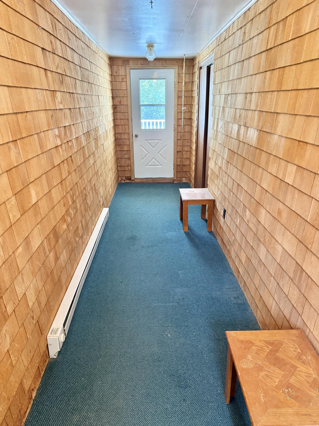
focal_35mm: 24
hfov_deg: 56.8
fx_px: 295
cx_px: 160
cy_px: 213
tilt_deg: -20.8
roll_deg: -0.4
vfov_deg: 71.6
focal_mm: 6.76
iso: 400
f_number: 1.78
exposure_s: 1/60
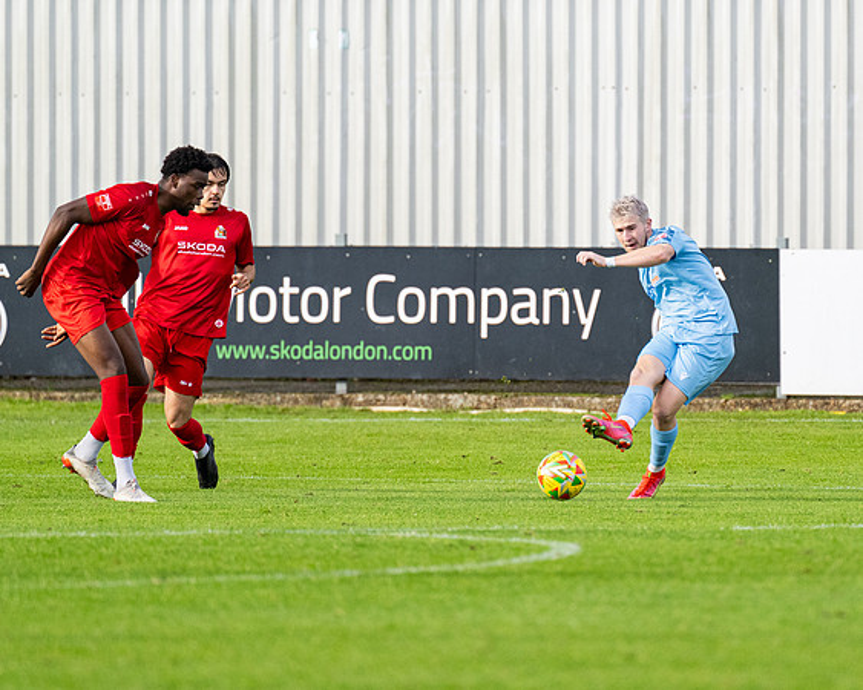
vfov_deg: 3.1
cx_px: 667
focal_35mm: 498
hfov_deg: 3.9
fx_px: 12716
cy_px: 309
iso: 1000
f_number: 4
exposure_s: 1/2000
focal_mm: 280
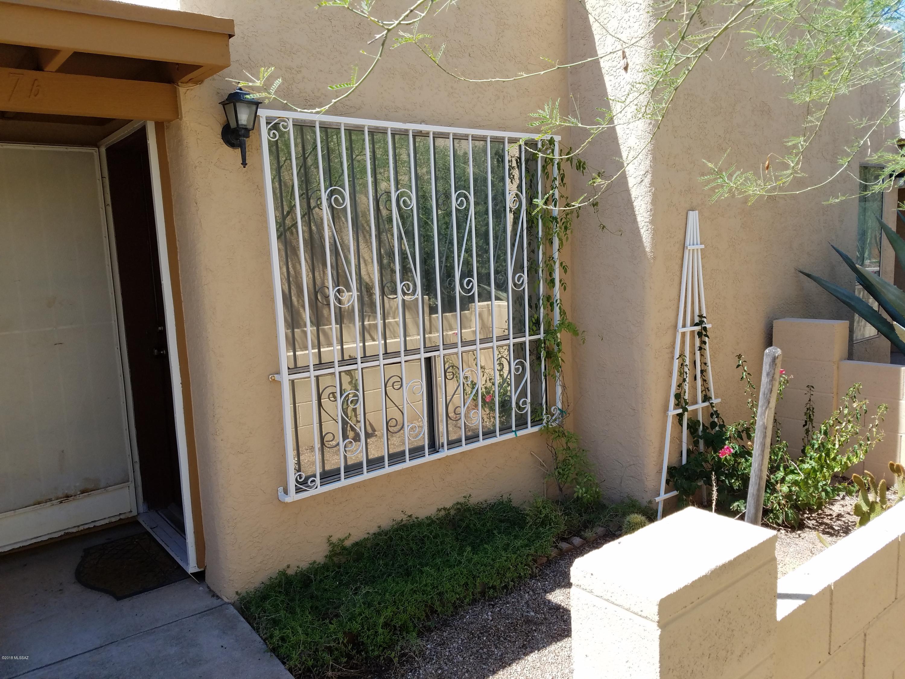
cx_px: 452
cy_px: 340
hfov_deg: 67.3
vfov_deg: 53.1
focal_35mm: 26
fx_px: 680
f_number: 1.7
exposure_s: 1/1116
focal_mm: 4.2
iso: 50
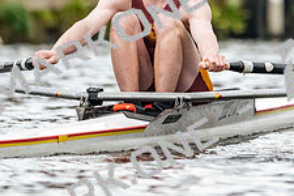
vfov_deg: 1.3
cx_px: 169
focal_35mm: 1030
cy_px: -23
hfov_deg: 2.0
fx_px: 8411
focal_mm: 400
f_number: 4.5
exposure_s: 1/2500
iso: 3200
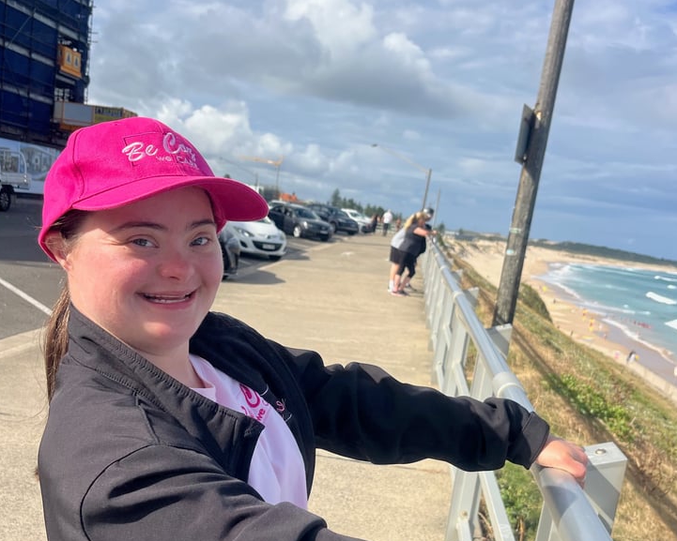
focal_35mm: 36
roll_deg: -7.5
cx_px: 335
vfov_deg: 40.5
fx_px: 721
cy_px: 373
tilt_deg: -10.6
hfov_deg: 50.3
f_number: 1.6
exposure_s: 1/3521
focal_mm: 5.1
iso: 50
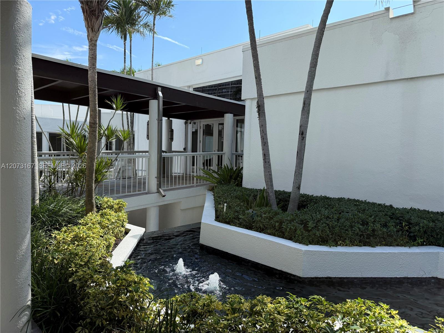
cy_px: 166
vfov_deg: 56.8
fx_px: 308
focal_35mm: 24
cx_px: 222
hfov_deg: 71.6
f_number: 1.78
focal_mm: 6.76
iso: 100
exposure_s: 1/2703
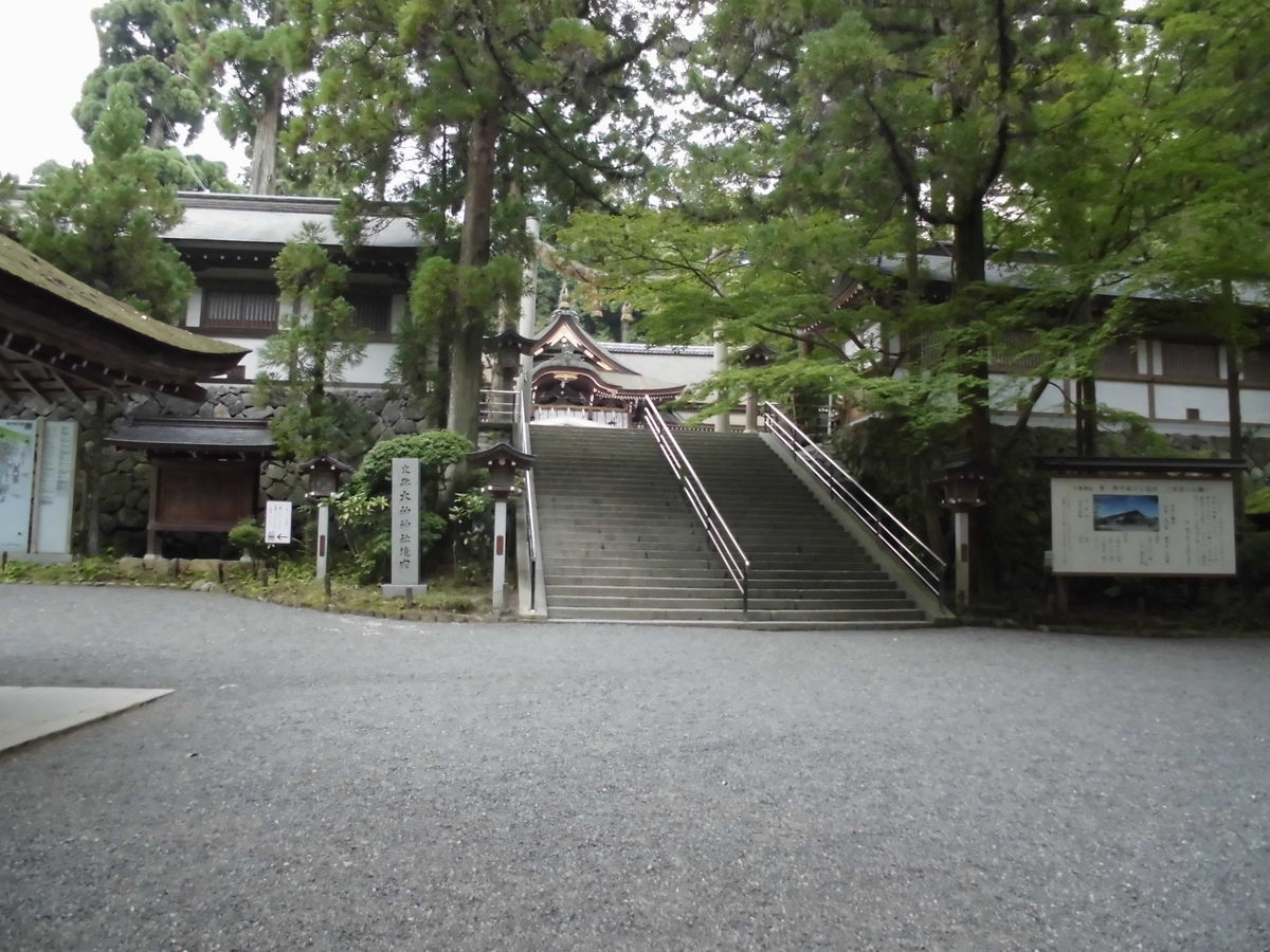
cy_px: 476
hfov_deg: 67.3
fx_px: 954
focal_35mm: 26
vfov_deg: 53.1
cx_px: 635
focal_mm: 4.6
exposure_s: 1/60
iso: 400
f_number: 3.5
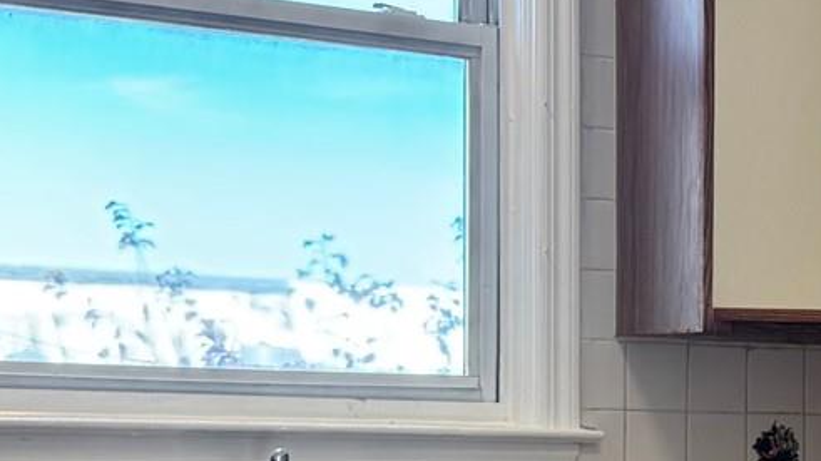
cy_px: 496
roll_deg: -0.5
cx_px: 1055
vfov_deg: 11.0
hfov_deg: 18.3
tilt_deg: -1.9
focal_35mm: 109
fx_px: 2373
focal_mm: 6.76
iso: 50
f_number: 1.78
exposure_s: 1/120
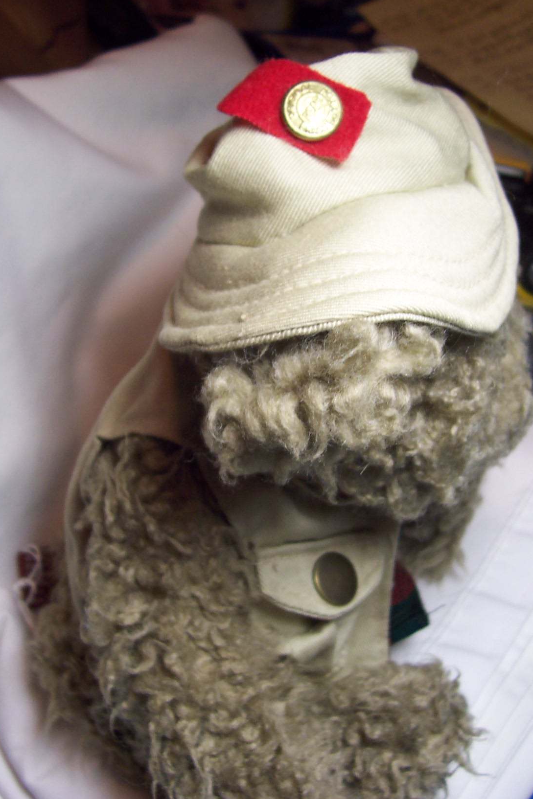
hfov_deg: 34.2
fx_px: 866
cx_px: 283
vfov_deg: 49.6
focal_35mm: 39
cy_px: 401
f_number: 2.8
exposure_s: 1/30
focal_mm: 5.6
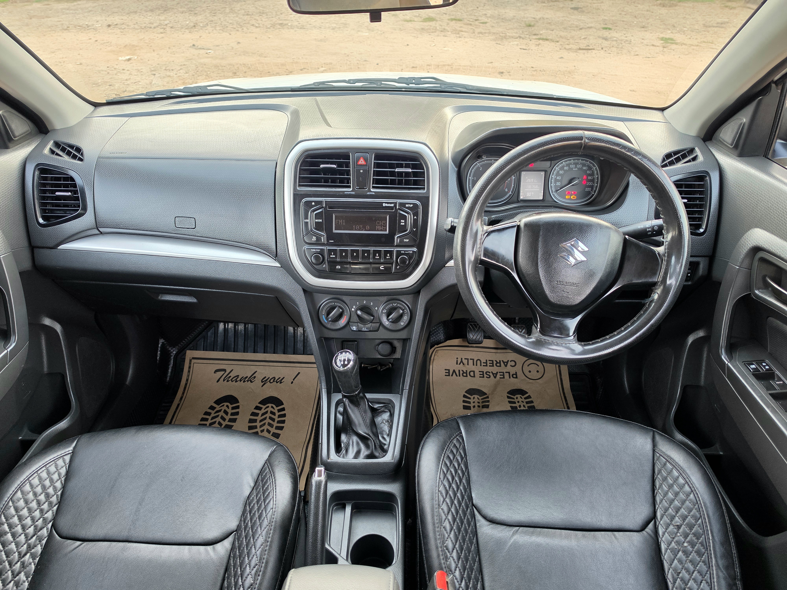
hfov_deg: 73.9
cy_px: 295
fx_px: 523
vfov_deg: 58.9
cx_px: 394
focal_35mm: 23
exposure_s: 1/101
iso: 160
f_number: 1.4
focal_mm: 6.5
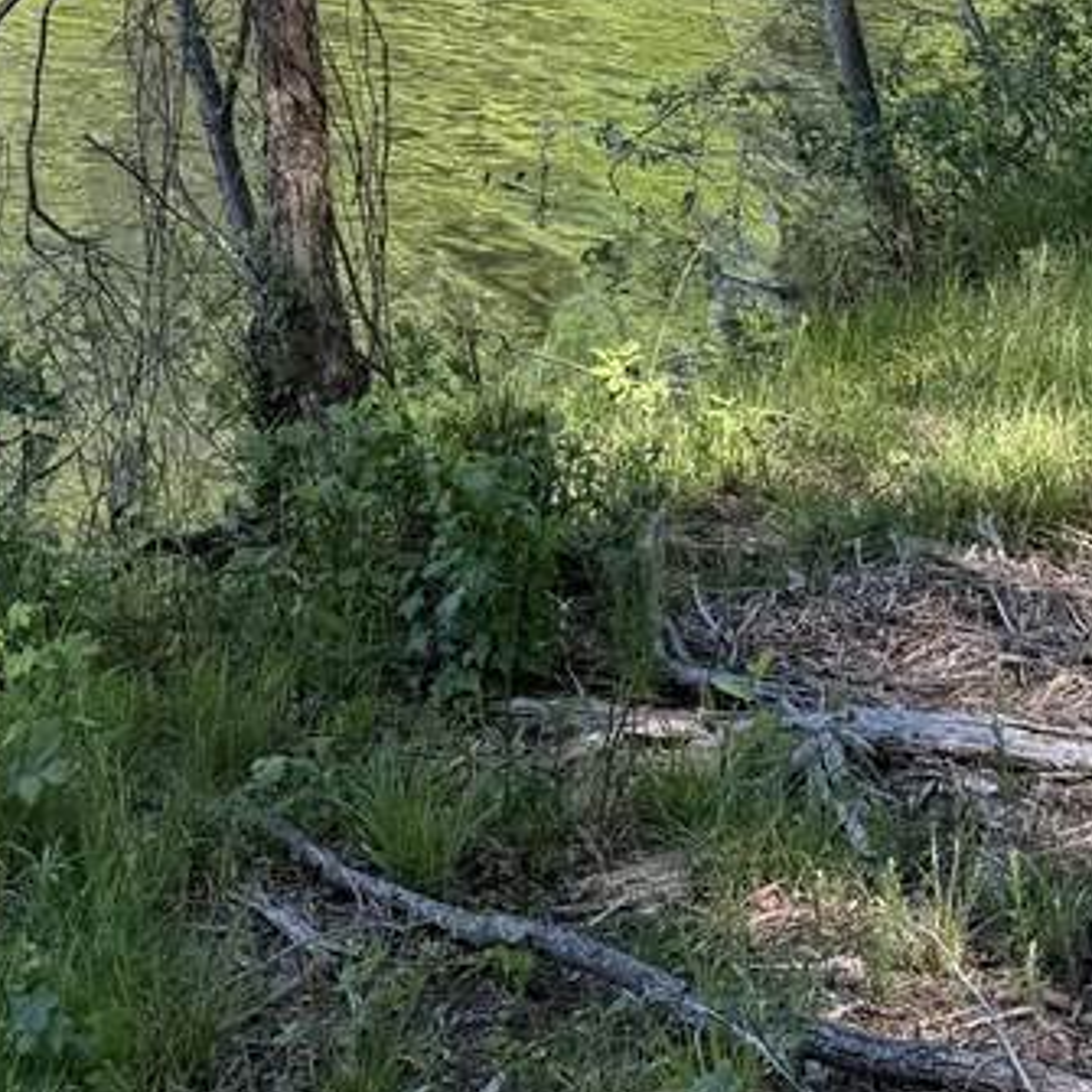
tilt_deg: -3.5
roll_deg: -0.9
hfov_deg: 21.2
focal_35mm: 81
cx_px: 789
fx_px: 2891
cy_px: -244
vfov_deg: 20.0
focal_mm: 6.76
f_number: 1.78
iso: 80
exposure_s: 1/849
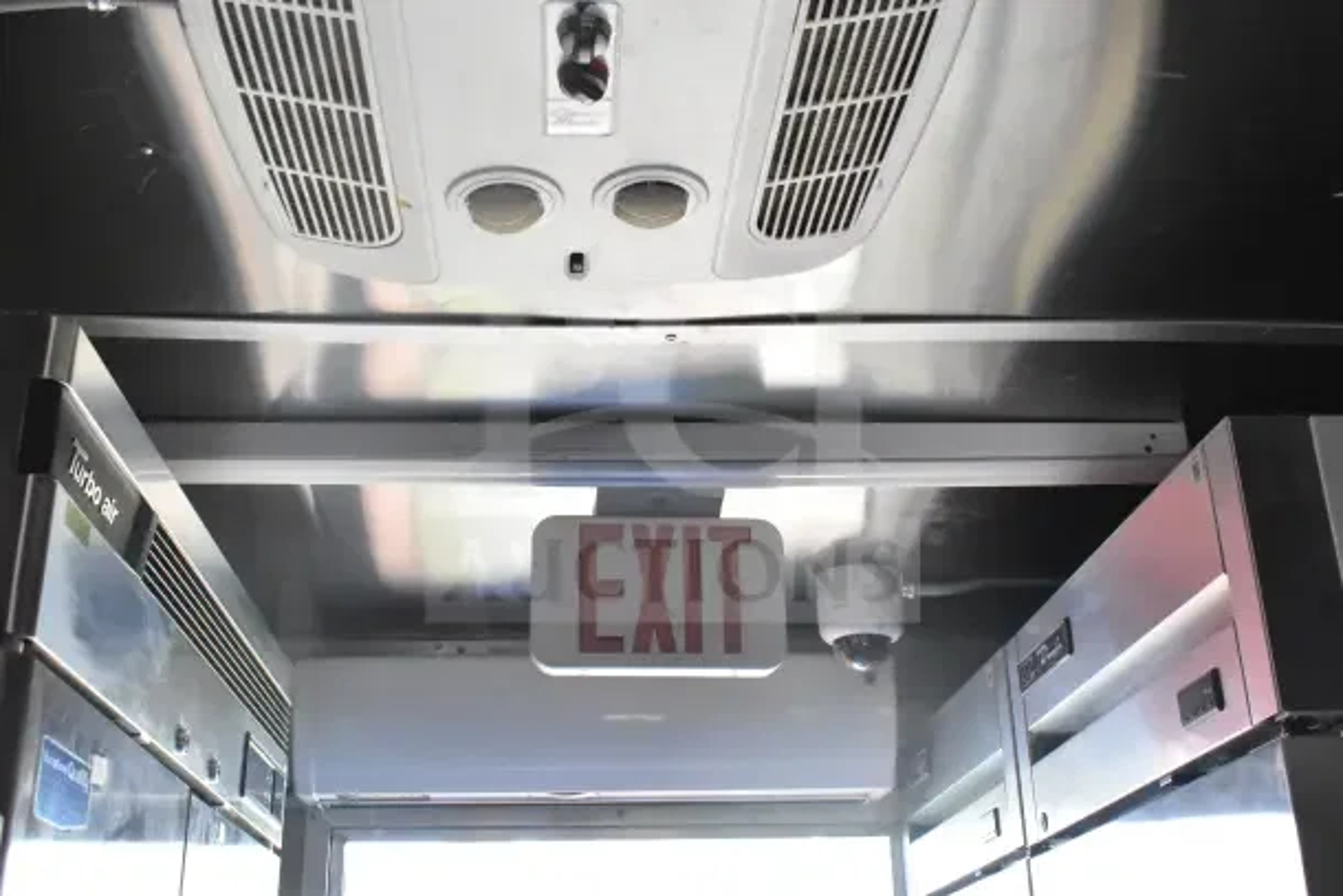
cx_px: 672
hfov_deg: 47.9
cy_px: 448
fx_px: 1511
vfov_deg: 33.0
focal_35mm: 40
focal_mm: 27
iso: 6400
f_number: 7.1
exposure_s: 1/200
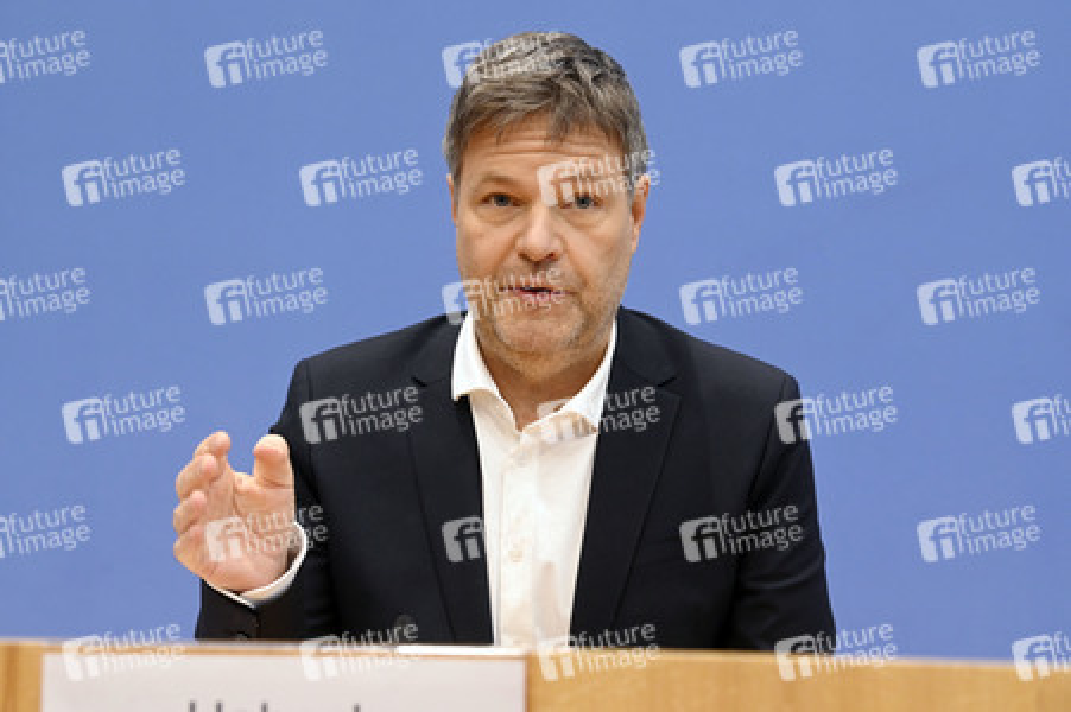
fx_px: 2973
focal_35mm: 100
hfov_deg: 20.4
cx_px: 536
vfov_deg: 13.7
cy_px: 356
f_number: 5.6
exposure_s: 1/500
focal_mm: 100
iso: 5000
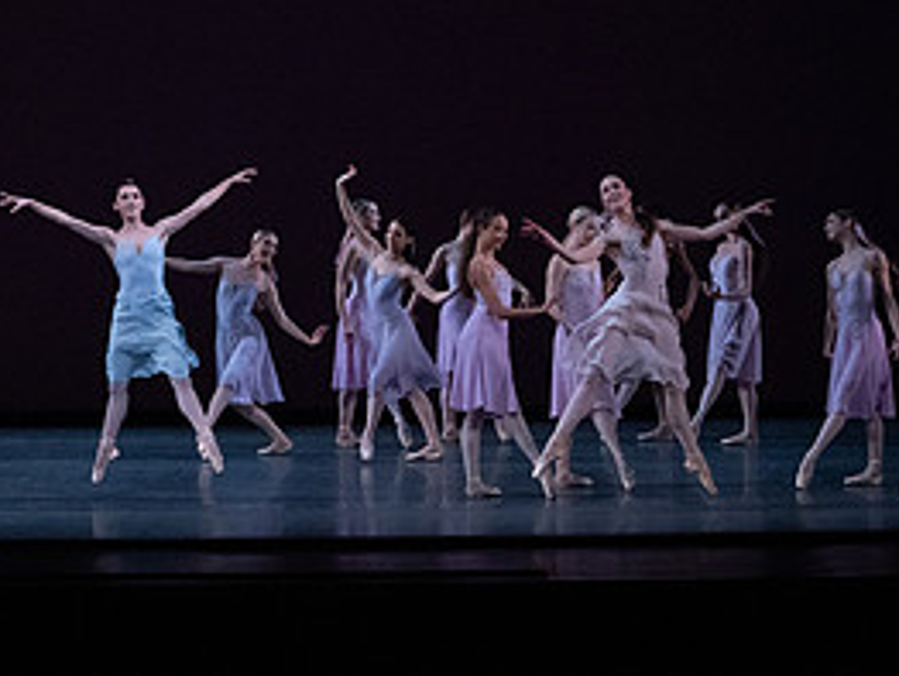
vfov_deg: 9.9
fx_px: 3873
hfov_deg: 13.1
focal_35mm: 149
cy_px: 74
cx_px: 45
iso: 12800
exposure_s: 1/400
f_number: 13
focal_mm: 70
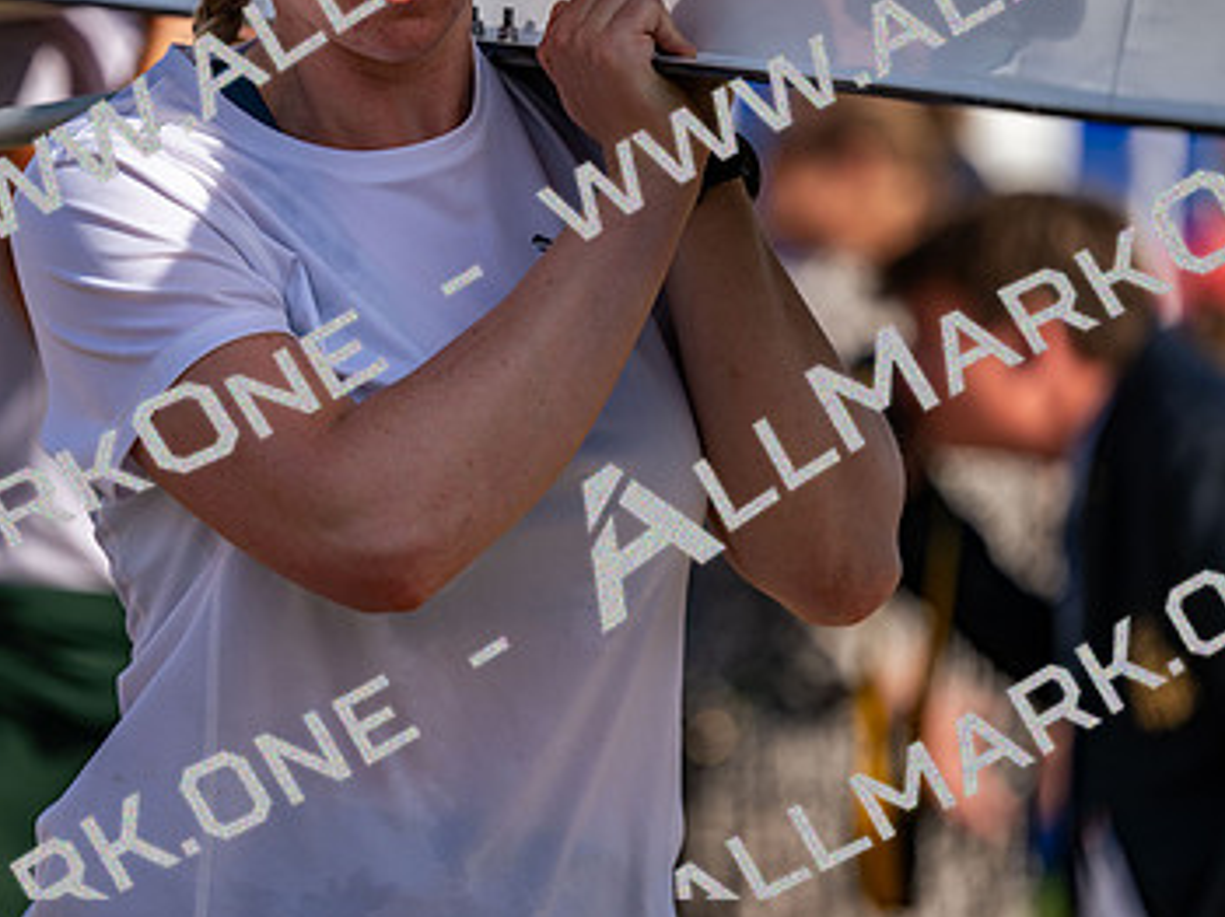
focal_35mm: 255
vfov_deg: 5.8
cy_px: 299
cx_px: 284
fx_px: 9018
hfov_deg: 7.8
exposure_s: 1/2000
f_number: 2.8
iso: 90
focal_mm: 160
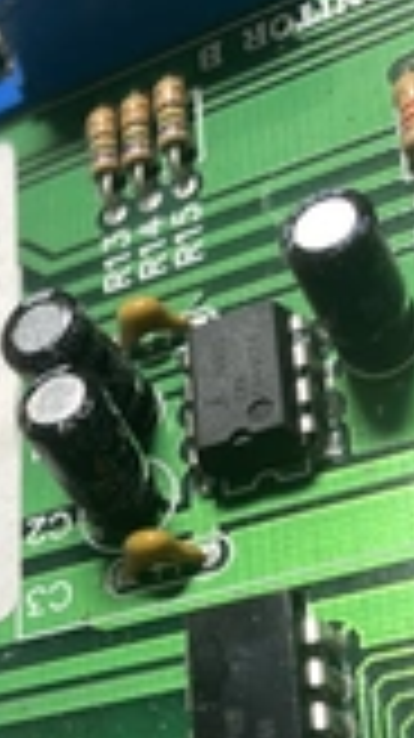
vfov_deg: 28.6
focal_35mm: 69
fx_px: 1349
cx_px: -130
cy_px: 747
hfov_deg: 16.5
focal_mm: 4.25
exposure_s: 1/120
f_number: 1.8
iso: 64
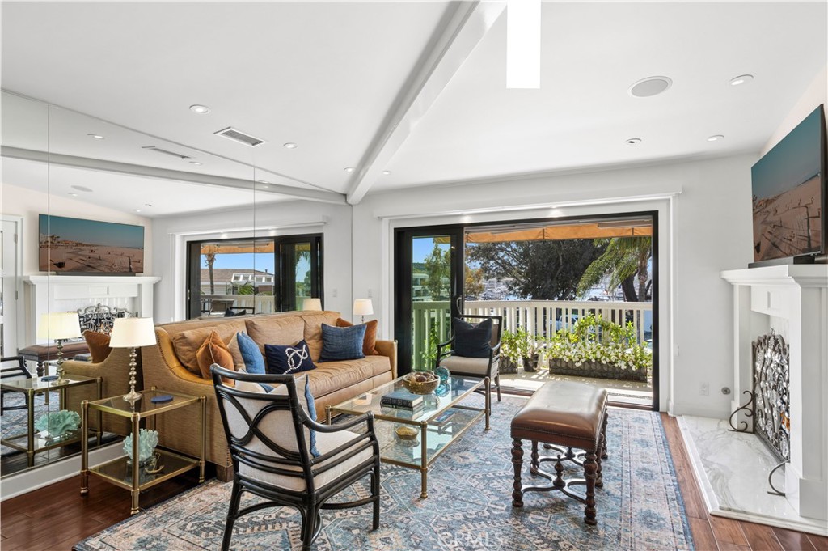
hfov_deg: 90.0
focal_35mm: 18
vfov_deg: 67.3
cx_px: 414
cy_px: 276
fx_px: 414
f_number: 9
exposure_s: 1/15
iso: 160
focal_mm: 18
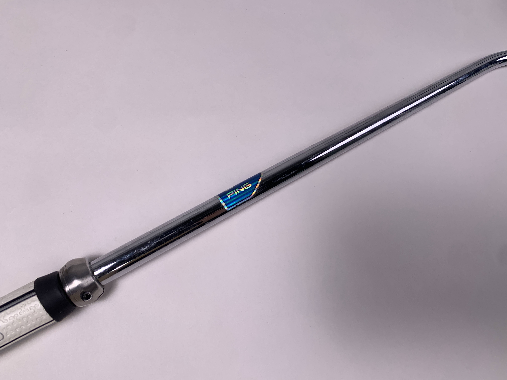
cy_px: 190
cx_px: 254
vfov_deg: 53.1
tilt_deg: -75.2
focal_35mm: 26
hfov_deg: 67.3
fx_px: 381
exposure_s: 1/426
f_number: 1.8
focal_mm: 4.25
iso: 25
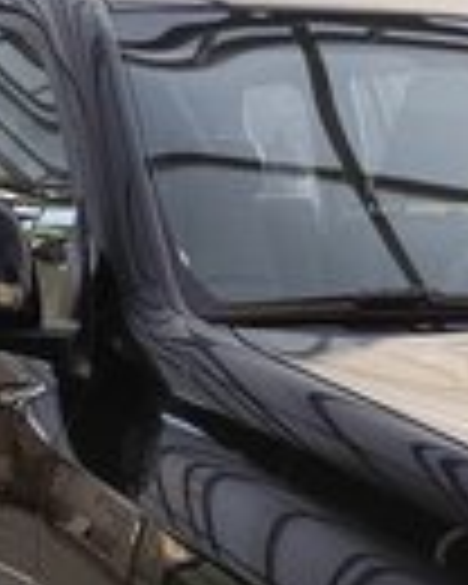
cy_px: 657
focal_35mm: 69
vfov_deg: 25.4
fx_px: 1195
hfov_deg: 22.2
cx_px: 266
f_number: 1.65
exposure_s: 1/513
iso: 50
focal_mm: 6.19
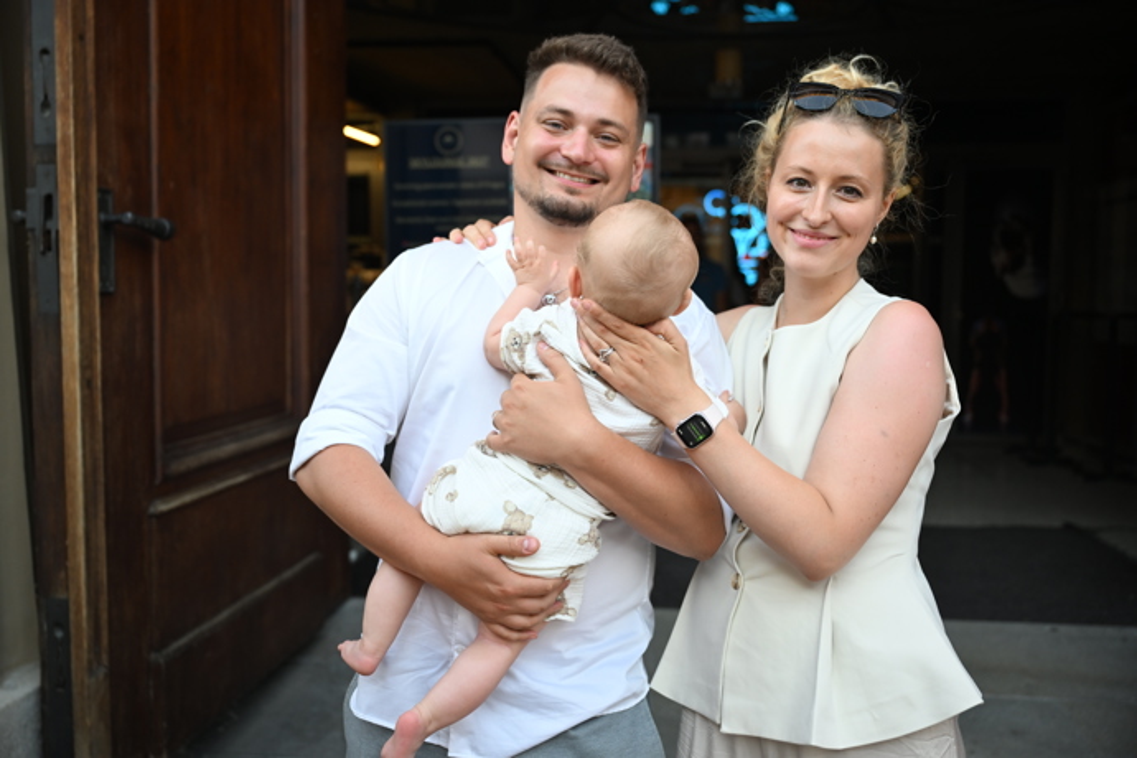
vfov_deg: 38.4
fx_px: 1090
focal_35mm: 34
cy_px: 379
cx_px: 568
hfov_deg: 55.1
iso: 800
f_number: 2.8
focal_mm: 34.5
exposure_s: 1/1000
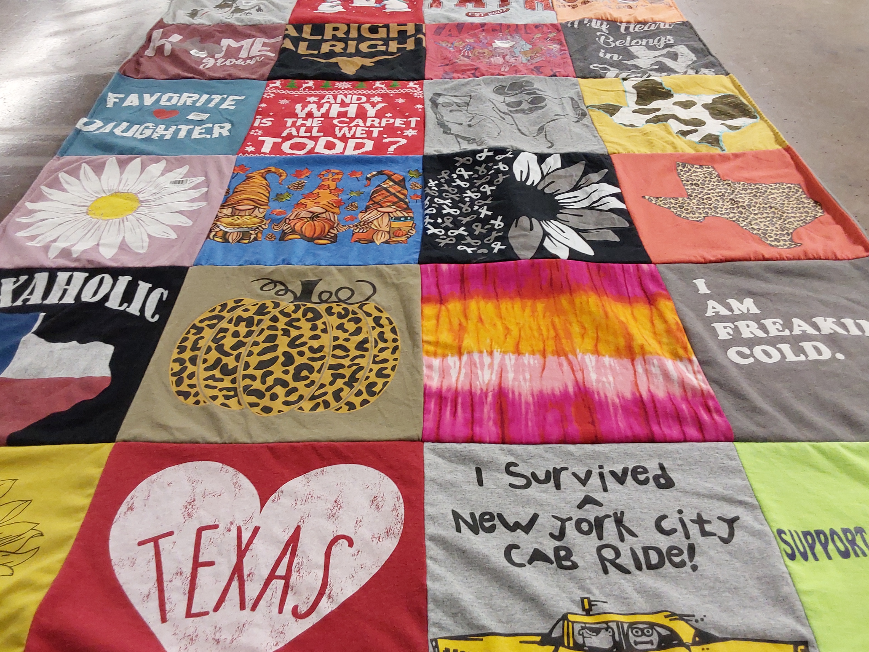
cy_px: 320
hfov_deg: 61.7
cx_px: 436
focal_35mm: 29
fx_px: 728
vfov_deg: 48.2
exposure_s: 1/60
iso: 125
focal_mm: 2.91
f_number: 1.9
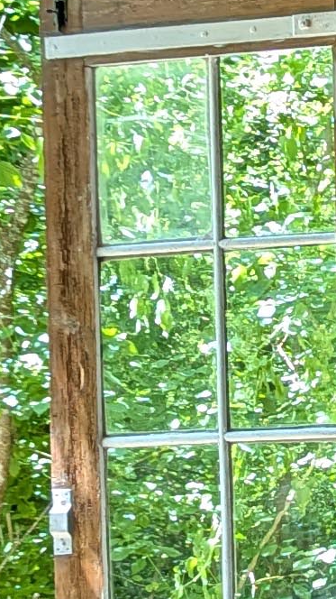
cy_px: 470
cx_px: 1105
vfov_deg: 13.3
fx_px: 2553
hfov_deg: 6.6
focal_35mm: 161
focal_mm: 6.81
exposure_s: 1/61.3
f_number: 1.85
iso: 44
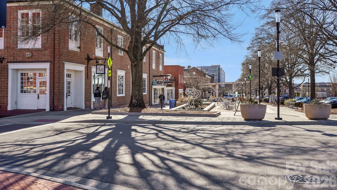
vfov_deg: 32.3
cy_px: 80
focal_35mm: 37
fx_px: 326
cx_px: 169
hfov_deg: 54.6
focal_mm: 34.5
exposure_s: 1/1250
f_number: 6.3
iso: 400
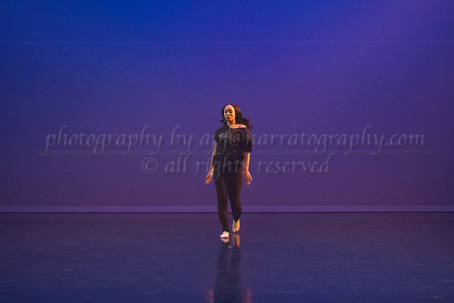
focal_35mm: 108
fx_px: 1367
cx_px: 240
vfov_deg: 12.6
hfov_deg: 18.9
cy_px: 133
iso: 4000
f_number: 4.5
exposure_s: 1/400
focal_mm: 75
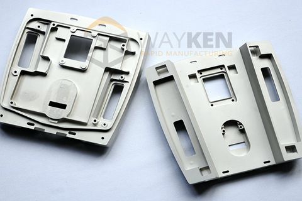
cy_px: 100
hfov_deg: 31.9
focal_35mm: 63
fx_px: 528
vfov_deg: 21.6
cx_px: 151
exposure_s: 1/100
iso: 200
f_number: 5.6
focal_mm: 42
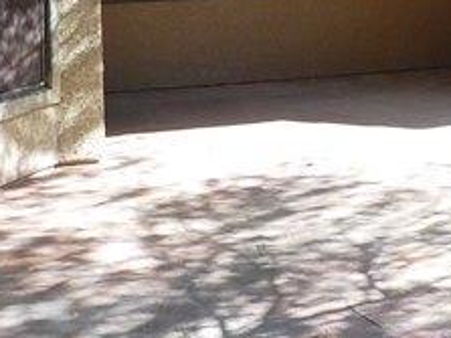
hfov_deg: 22.8
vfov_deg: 16.7
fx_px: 1120
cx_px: 253
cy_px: -16
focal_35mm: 86
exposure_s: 1/250
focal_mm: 4.1
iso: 125
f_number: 3.3
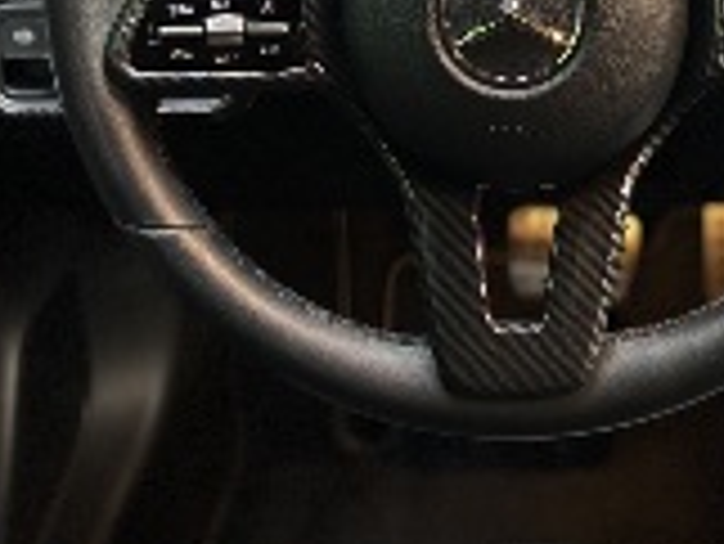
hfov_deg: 28.2
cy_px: 18
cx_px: 607
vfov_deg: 21.3
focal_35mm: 67
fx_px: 1402
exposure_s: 1/50
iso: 500
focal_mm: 5.96
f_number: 1.6
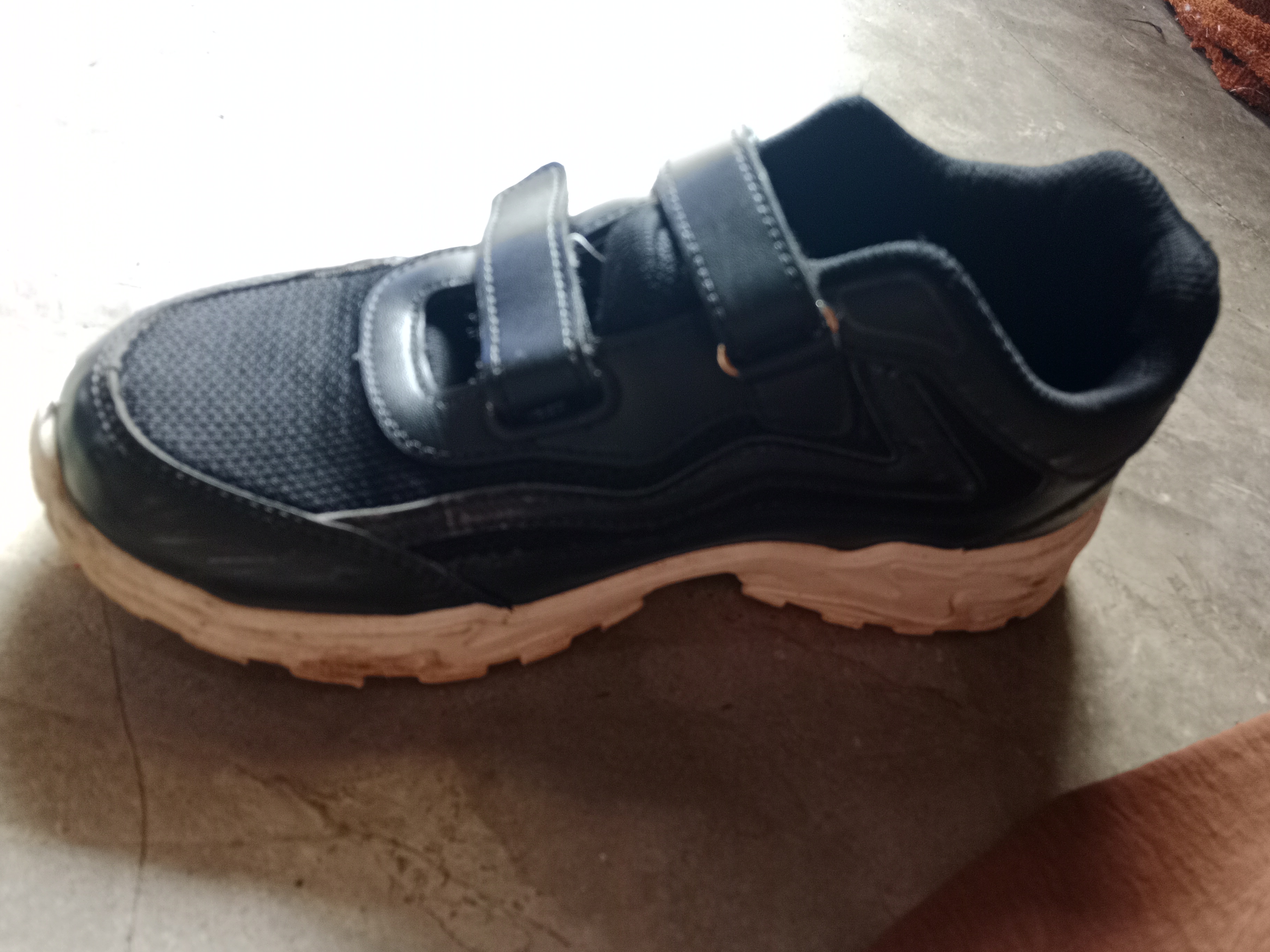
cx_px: 666
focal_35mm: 29
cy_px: 506
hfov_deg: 61.6
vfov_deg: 48.2
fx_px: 1064
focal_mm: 4.05
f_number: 1.8
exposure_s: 1/33.3
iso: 1303
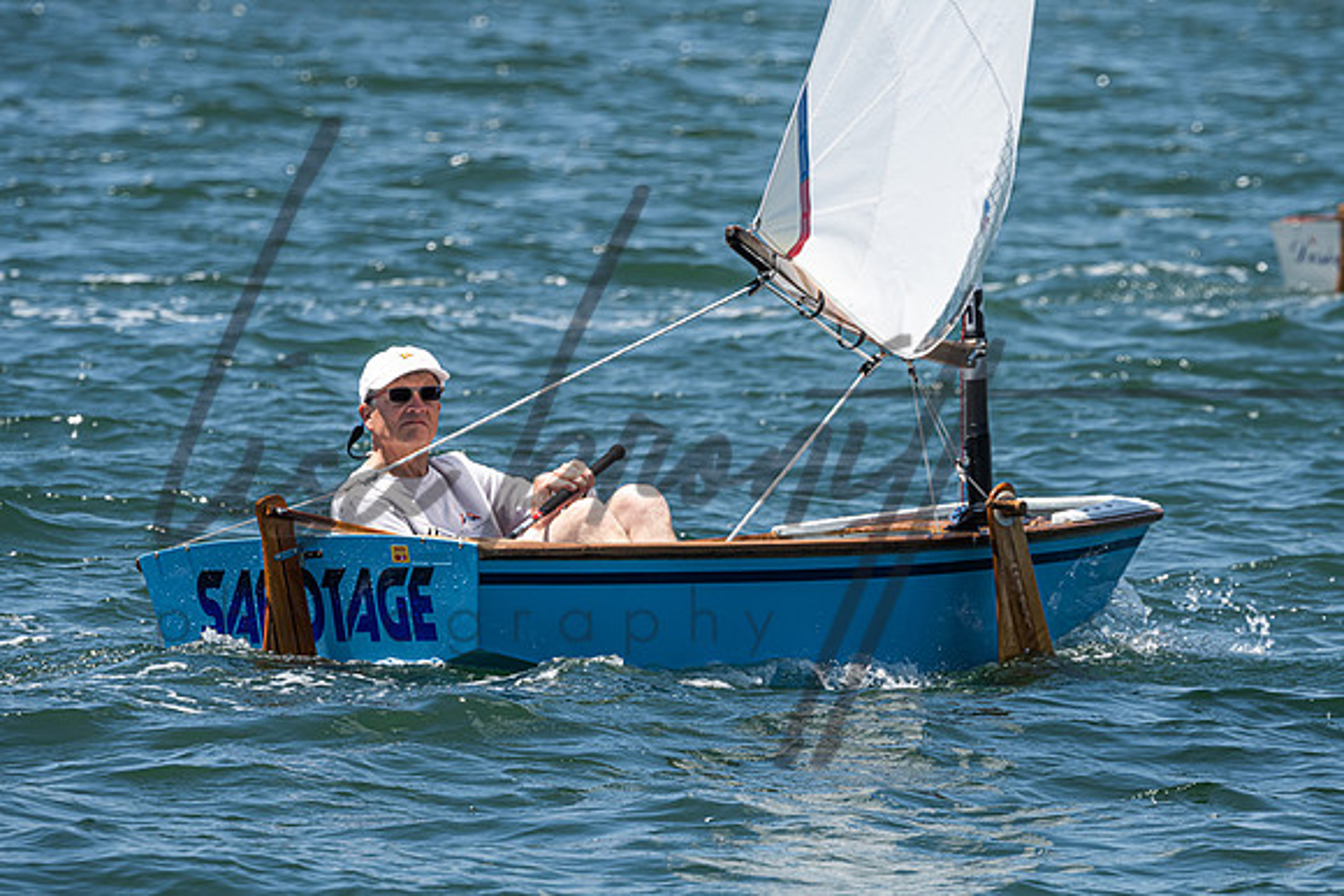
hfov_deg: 5.2
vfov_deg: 3.4
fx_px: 14936
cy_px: 448
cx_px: 672
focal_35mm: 400
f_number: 11
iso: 400
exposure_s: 1/640
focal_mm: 400
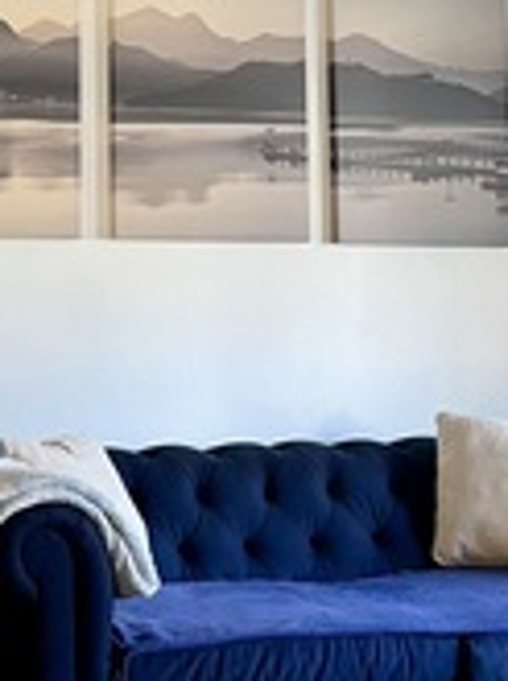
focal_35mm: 79
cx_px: -52
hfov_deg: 17.9
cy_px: 103
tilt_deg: +7.0
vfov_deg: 24.2
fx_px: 1552
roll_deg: -0.9
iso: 320
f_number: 1.6
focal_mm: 5.1
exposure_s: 1/60
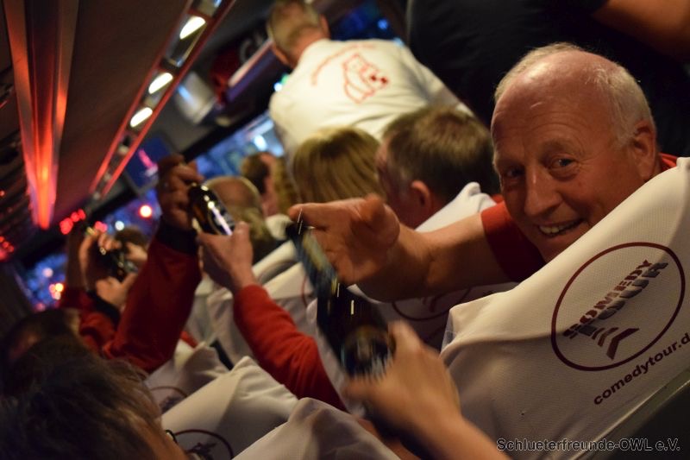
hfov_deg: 27.0
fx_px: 1437
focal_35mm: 75
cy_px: 230
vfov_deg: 18.2
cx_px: 345
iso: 6400
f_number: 5.6
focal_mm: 50
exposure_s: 1/50
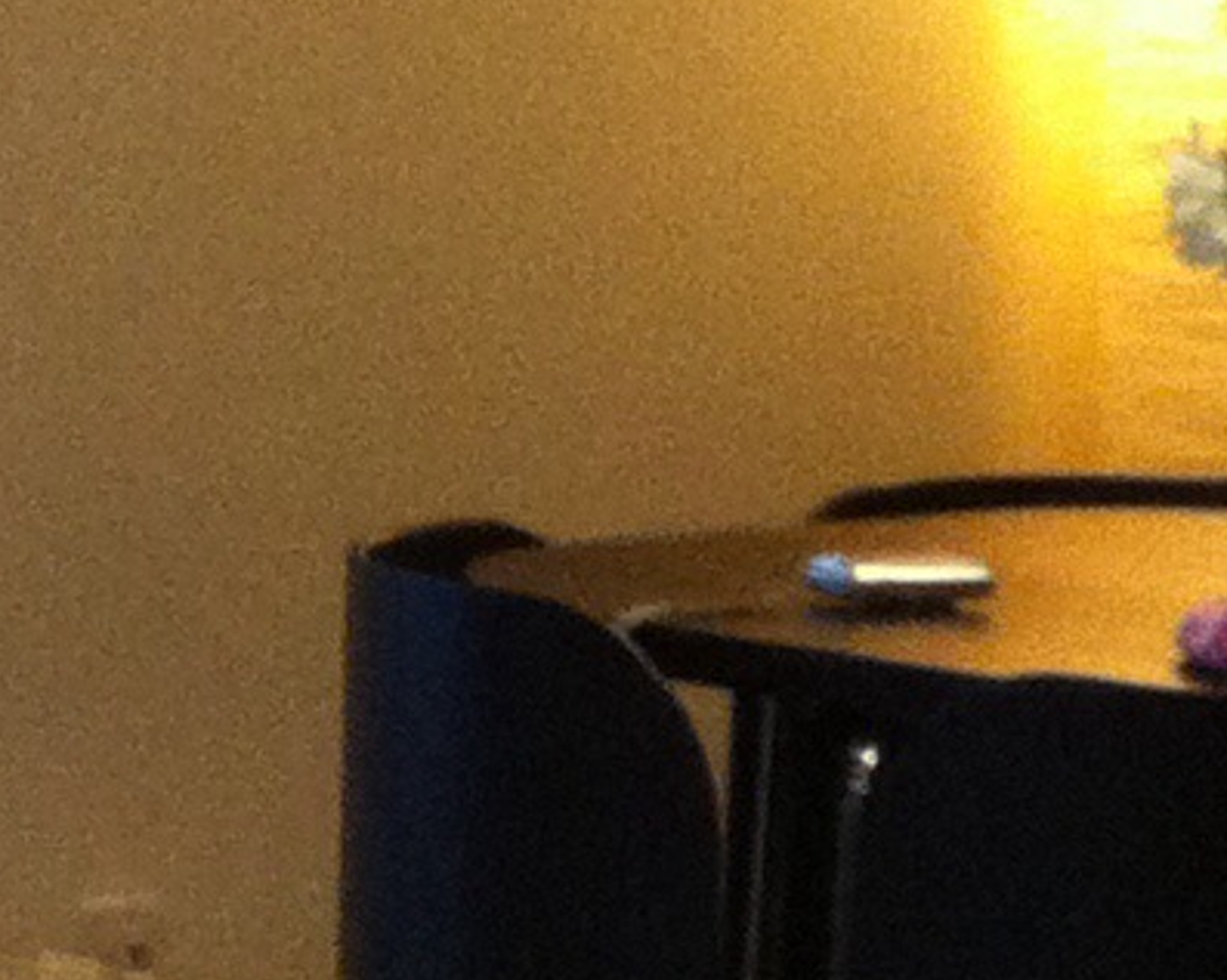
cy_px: 247
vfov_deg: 6.9
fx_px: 8092
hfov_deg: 7.4
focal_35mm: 223
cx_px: -2701
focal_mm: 3.85
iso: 200
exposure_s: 1/15
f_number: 2.8
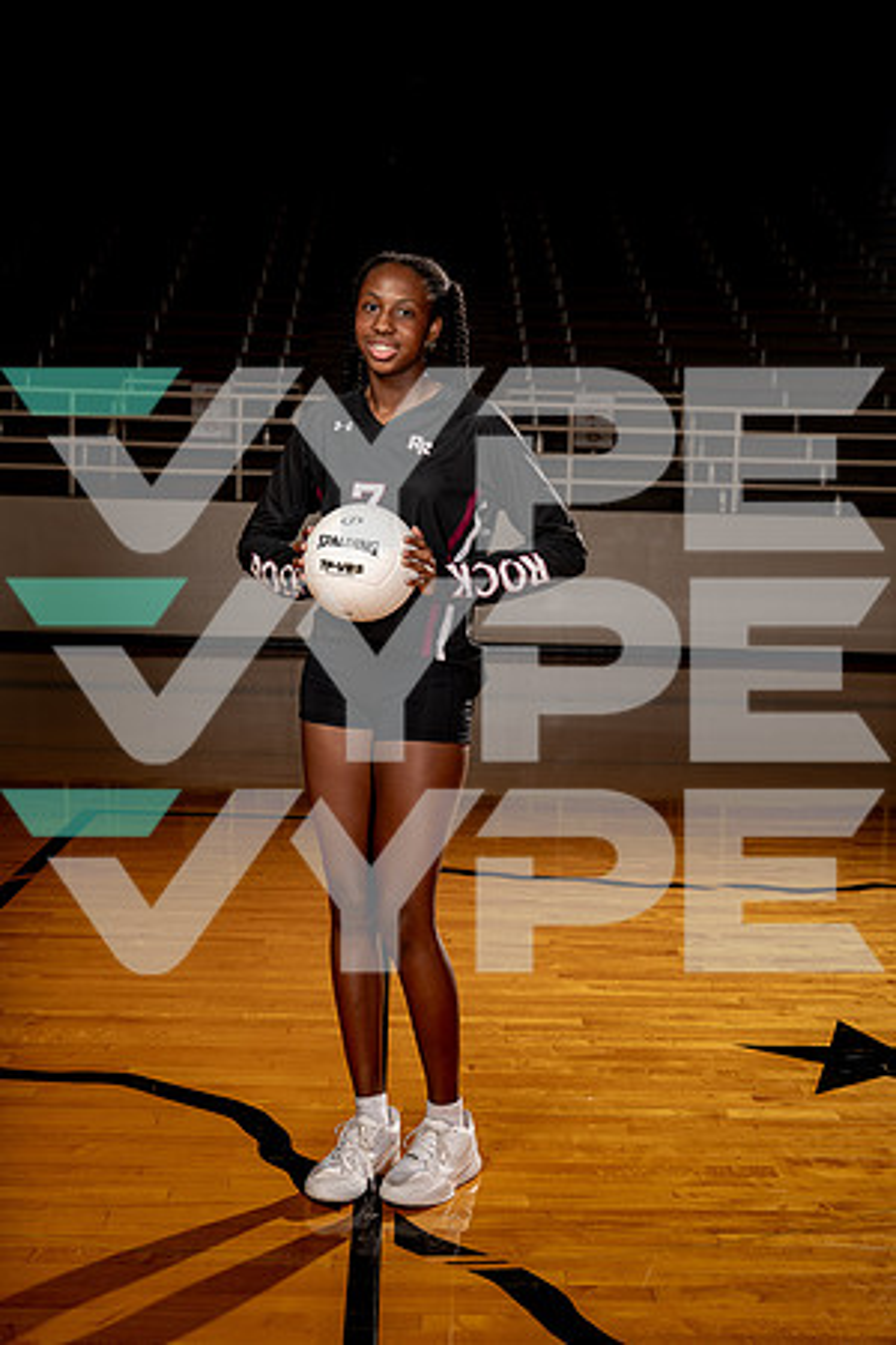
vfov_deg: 41.9
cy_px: 672
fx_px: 1755
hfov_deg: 28.6
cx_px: 448
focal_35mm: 47
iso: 100
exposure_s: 1/250
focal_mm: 47
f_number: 5.6
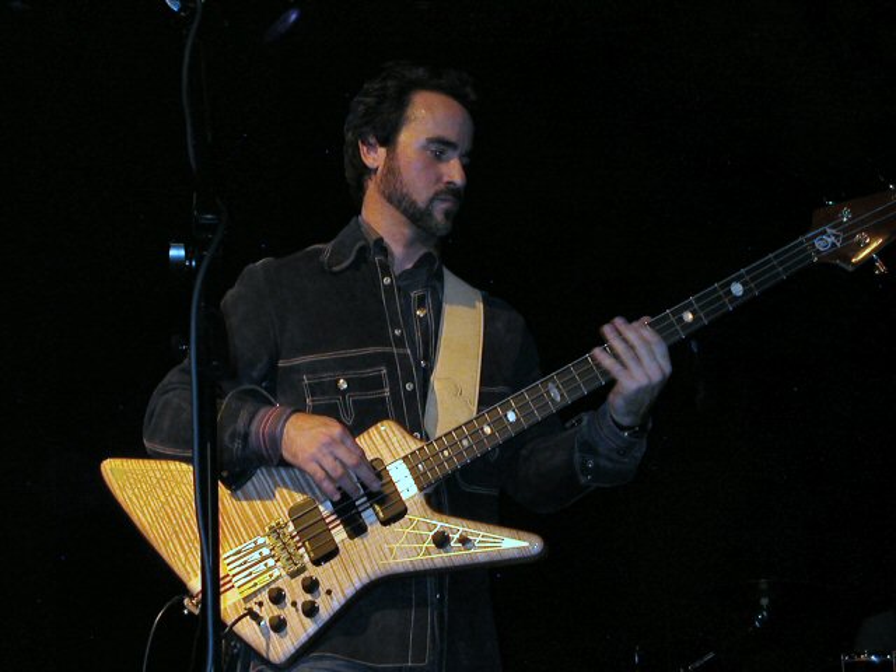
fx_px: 2122
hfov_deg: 23.8
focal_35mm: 82
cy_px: 336
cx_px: 448
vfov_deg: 18.0
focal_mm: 12.5
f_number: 4.1
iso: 200
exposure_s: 1/59.9
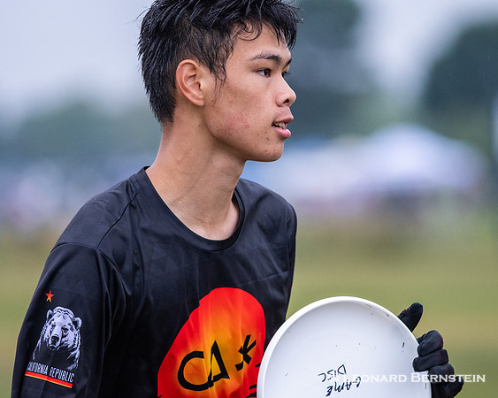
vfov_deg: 3.1
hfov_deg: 3.8
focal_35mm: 507
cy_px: 199
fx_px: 7467
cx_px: 247
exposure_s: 1/2000
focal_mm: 300
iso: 1600
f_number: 4
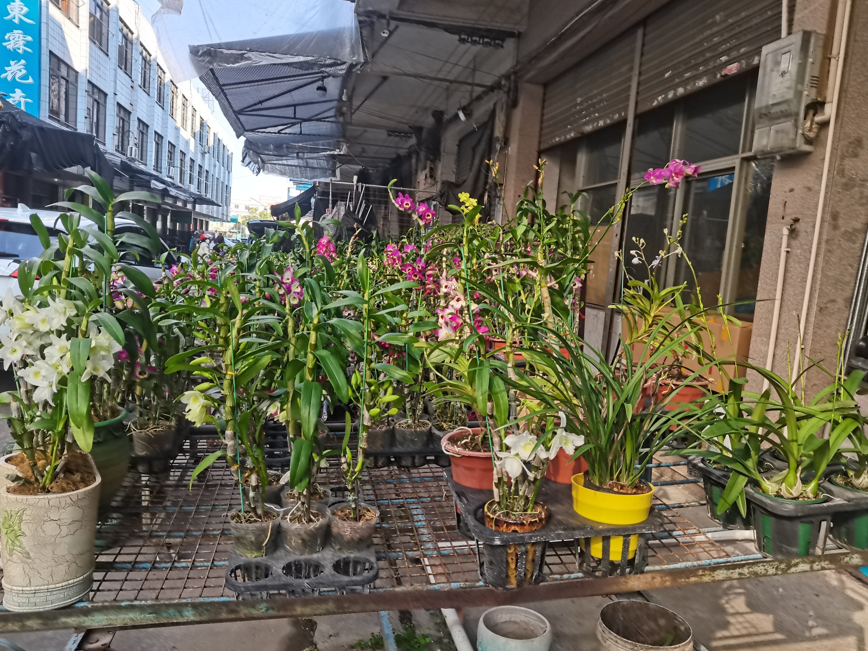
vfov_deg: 51.3
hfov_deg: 65.3
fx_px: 677
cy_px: 327
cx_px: 438
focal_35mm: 27
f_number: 1.8
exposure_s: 1/196
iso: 50
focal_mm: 5.58
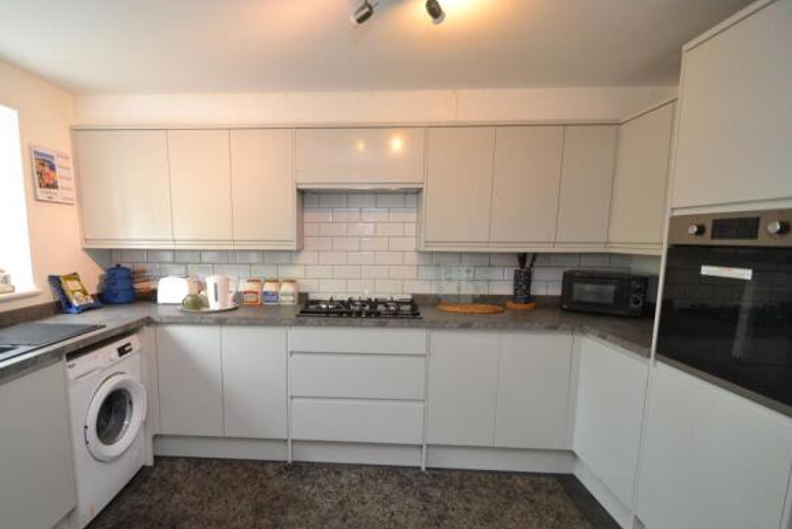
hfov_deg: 92.8
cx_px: 347
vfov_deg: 70.4
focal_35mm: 17
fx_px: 374
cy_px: 287
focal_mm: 10
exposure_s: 1/60
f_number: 3.5
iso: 720
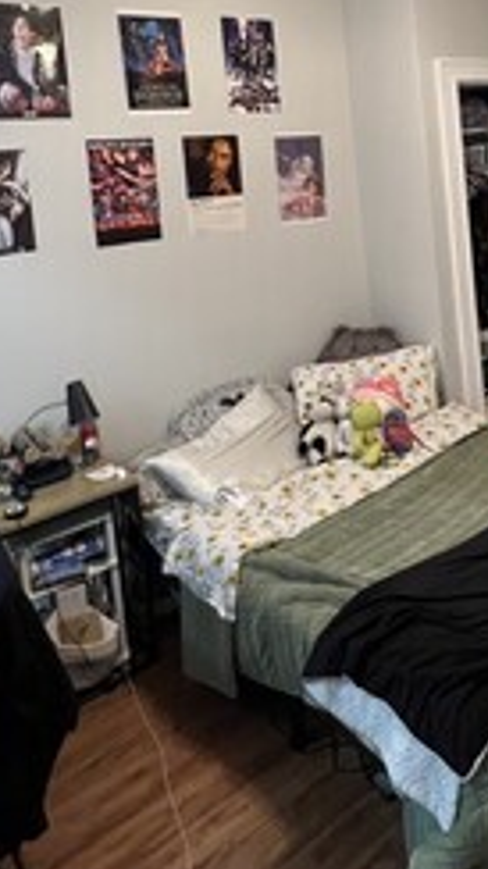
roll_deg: +5.2
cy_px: 221
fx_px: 668
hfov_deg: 39.3
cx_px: 351
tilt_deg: -4.5
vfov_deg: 62.4
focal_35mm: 29
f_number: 1.8
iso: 400
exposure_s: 1/60
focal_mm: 1.57
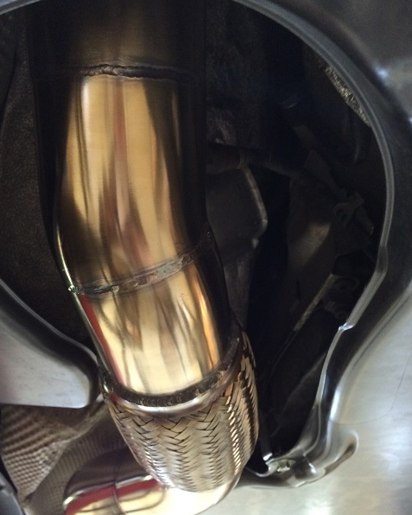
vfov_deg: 57.1
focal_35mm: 31
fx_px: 472
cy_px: 276
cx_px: 211
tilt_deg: +38.3
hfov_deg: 47.1
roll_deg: -2.7
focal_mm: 4.15
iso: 320
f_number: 2.2
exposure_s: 1/20
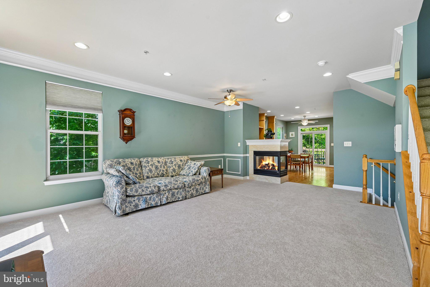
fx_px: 179
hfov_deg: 100.4
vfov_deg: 77.3
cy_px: 144
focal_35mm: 15
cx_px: 215
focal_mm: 15
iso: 140
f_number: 8
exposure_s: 1/15
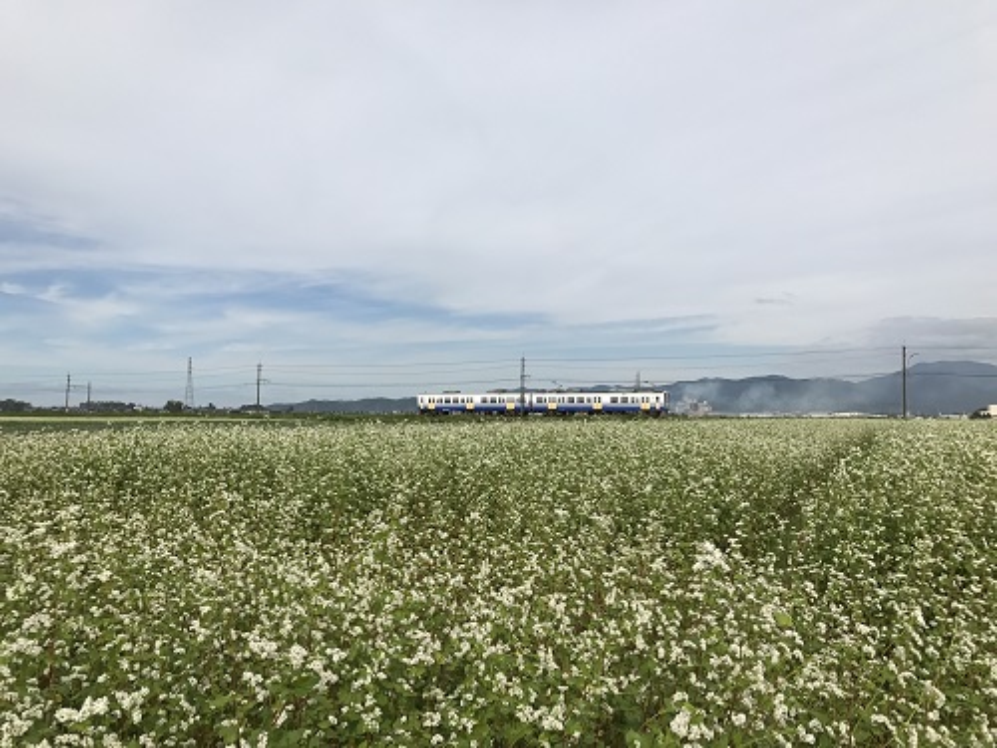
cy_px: 374
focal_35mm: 28
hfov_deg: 63.4
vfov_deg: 49.7
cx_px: 498
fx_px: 806
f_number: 1.8
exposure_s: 1/4000
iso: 20
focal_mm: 3.99
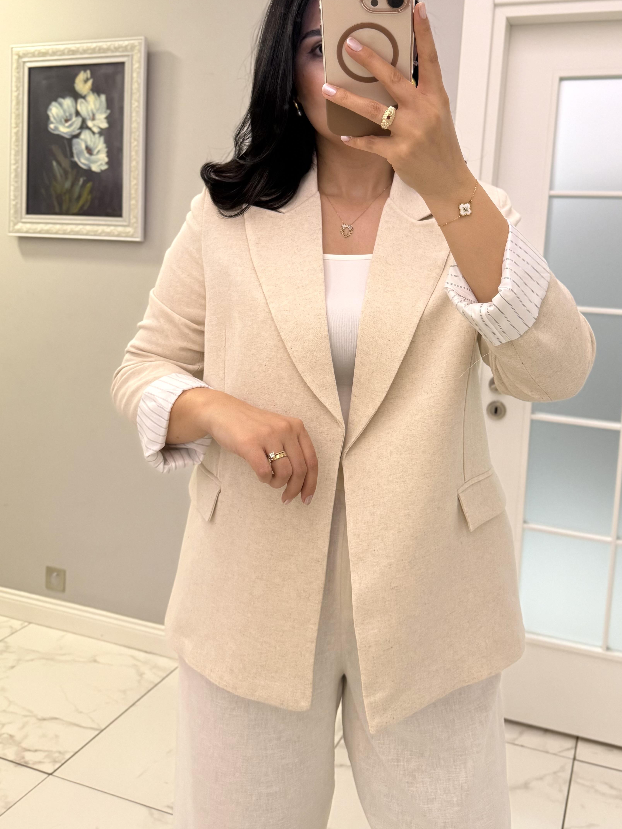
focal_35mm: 32
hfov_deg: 44.0
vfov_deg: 56.2
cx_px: 365
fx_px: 767
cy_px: 318
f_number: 1.78
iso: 320
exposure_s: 1/50
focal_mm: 6.76
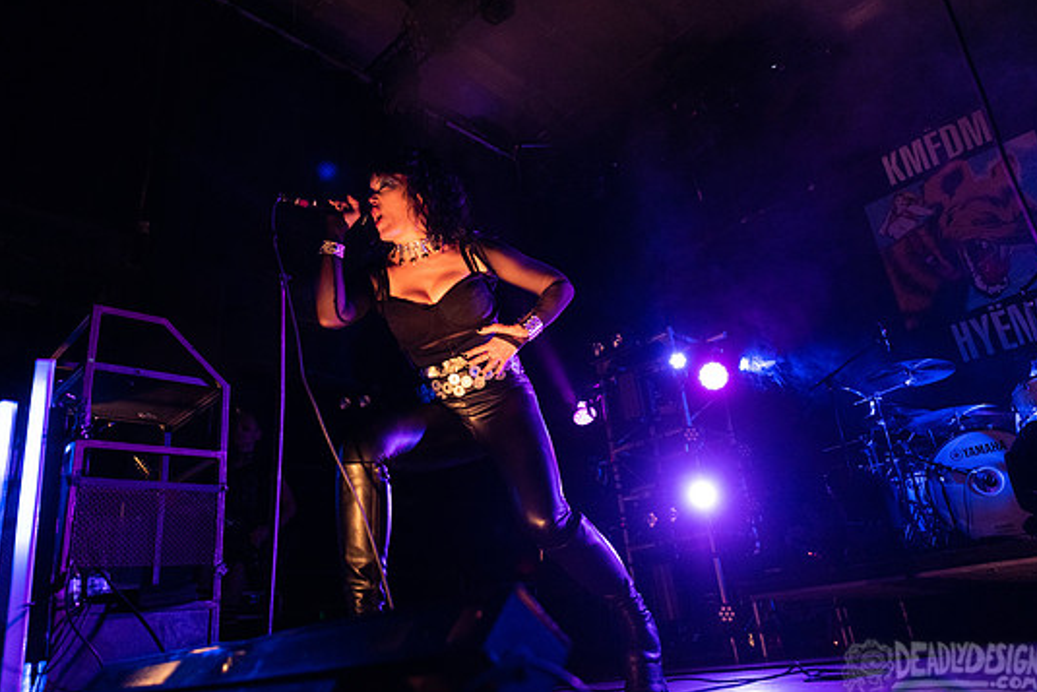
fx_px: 749
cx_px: 510
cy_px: 334
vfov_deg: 49.6
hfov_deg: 69.4
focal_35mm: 26
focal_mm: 24
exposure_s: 1/200
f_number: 3.2
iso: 3200
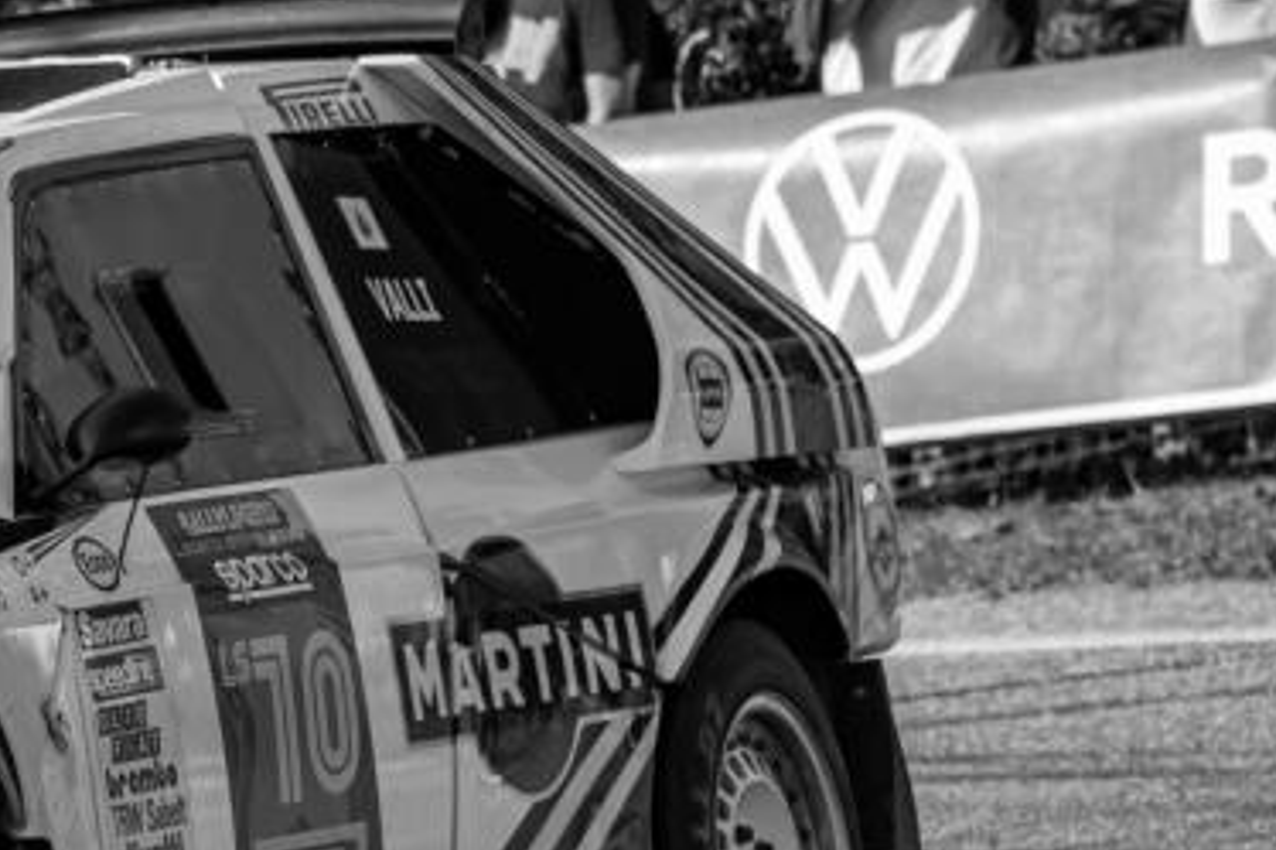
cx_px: -392
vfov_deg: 2.9
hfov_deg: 4.3
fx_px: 17040
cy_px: 666
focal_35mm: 481
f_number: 6.3
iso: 400
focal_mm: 100
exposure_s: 1/2000
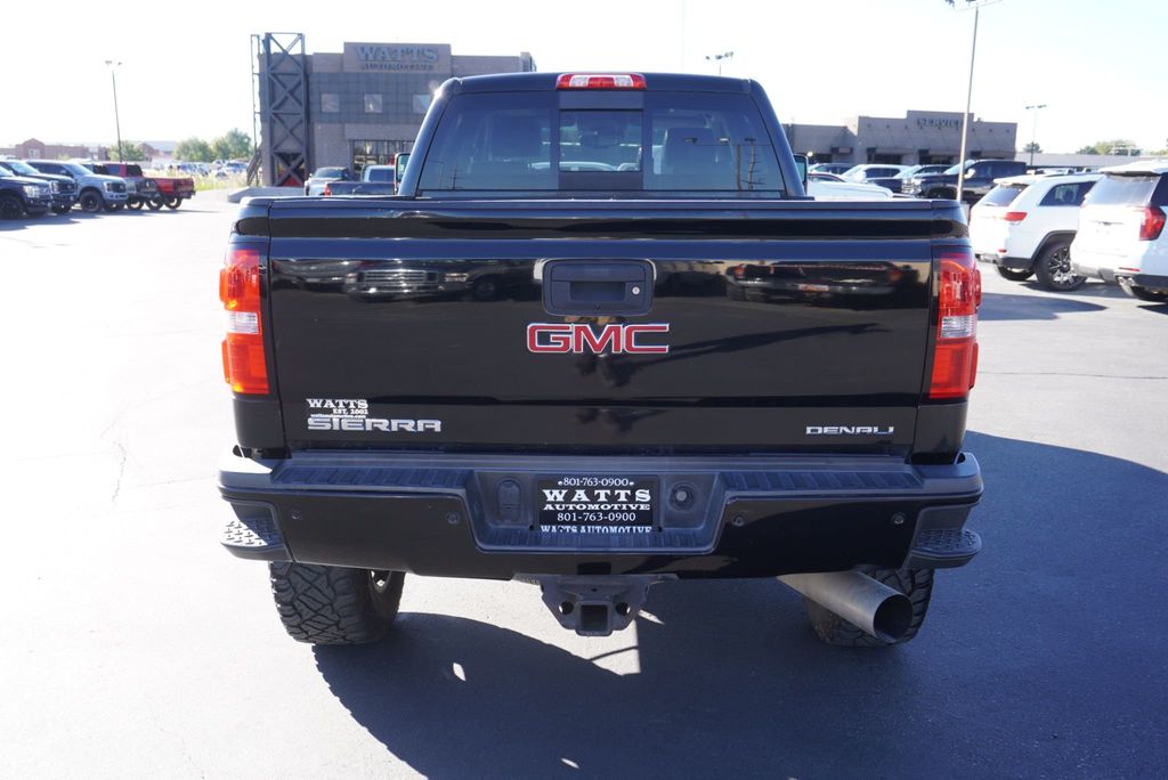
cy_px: 390
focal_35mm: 32
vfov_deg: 41.8
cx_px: 584
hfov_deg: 59.5
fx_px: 1023
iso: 100
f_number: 5
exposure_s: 1/100
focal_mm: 21
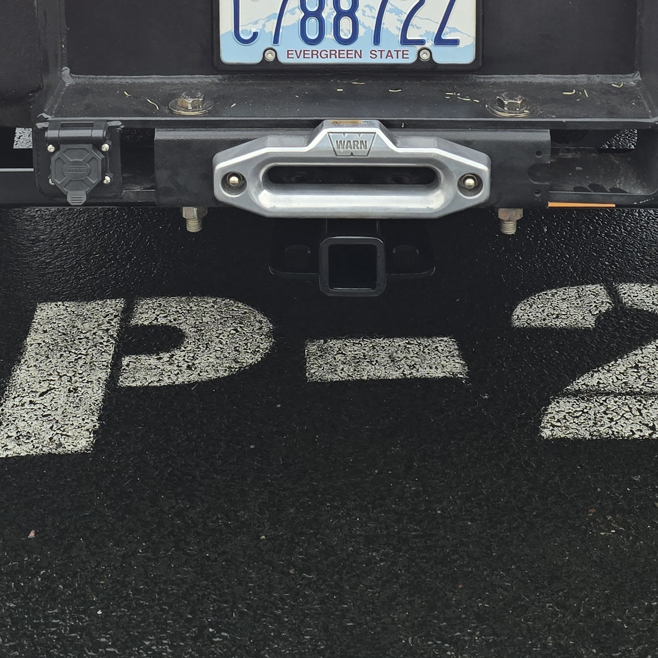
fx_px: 1462
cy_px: -54
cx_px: 274
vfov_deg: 23.8
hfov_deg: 25.3
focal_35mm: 68
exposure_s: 1/180
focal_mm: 6.3
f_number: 1.7
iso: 50
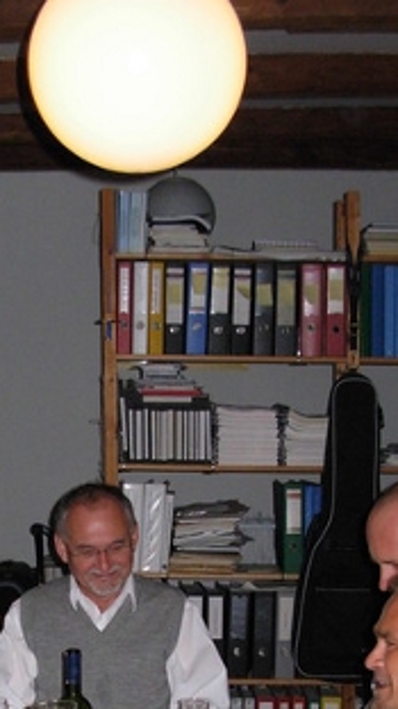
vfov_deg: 24.1
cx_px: 66
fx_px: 1598
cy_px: 682
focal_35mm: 85
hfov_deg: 14.1
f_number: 2.9
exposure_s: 1/62.1
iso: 218
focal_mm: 6.3
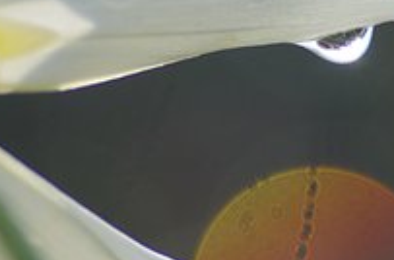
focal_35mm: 341
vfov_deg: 4.0
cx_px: 225
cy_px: 98
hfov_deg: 6.1
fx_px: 3720
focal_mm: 90
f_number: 2.8
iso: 400
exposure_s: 1/400
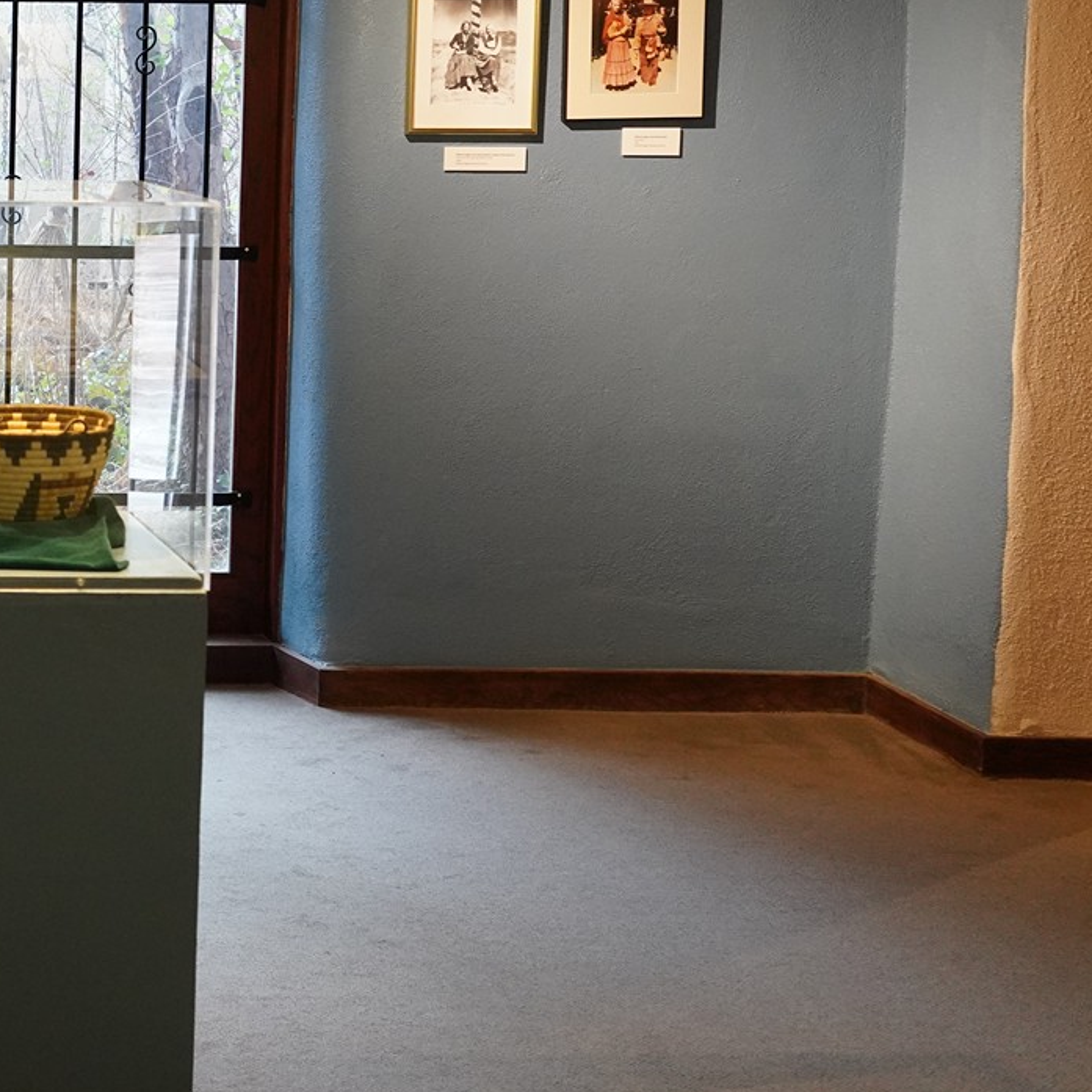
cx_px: -299
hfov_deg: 20.4
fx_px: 2784
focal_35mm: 78
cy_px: 327
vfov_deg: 22.1
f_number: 4.5
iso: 3200
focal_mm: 32
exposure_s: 1/100
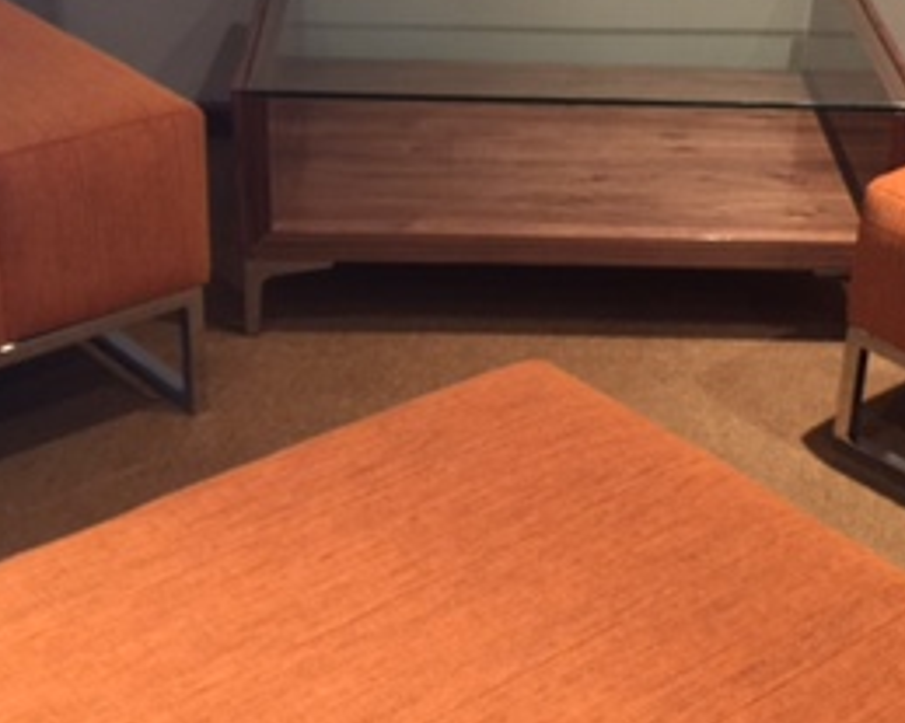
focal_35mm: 70
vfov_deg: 21.8
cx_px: 538
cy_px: 339
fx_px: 1874
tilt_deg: -28.7
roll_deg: -2.6
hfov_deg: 27.1
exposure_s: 1/4
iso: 64
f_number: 2.2
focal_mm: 4.15
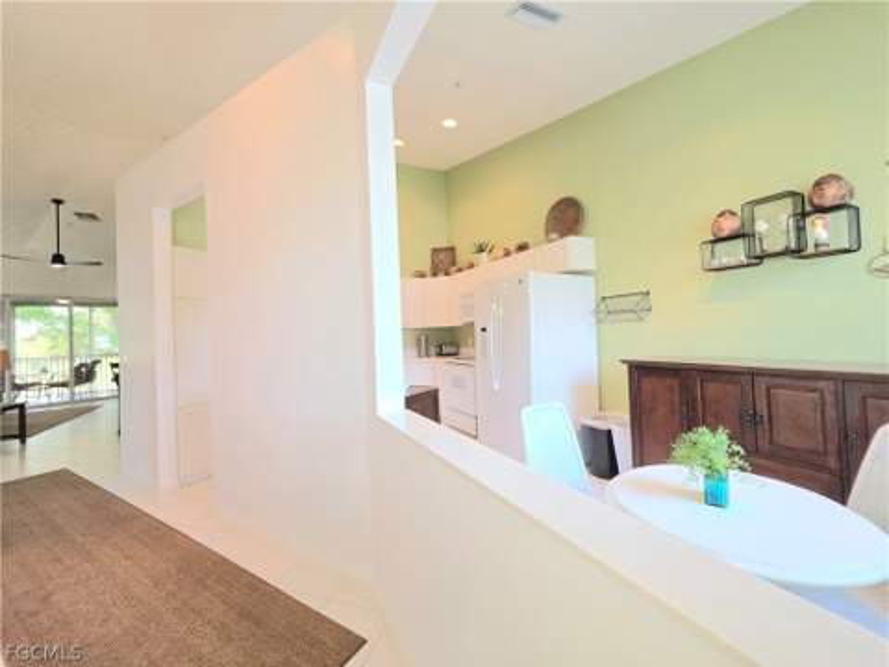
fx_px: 334
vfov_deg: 89.9
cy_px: 334
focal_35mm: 13
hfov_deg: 106.2
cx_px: 444
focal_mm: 2.2
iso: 64
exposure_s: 1/60.2
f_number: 1.9
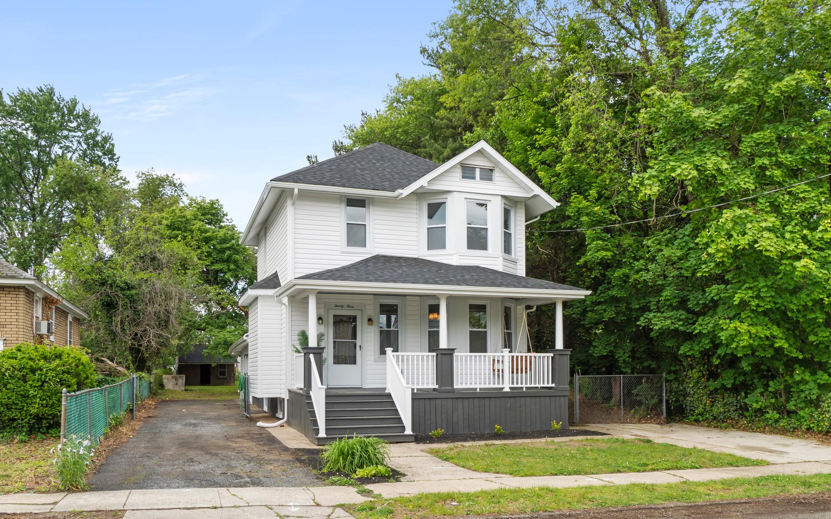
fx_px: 634
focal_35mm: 28
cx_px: 410
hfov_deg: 66.5
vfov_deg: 44.5
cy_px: 275
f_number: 9
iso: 200
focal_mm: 18
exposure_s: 1/200
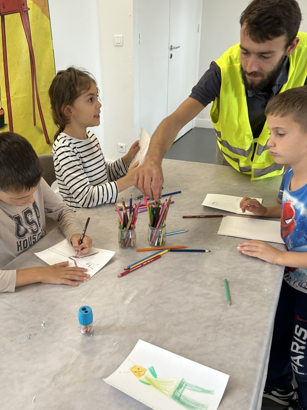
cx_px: 116
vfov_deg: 55.3
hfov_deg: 42.6
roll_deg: +3.3
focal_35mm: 33
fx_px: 390
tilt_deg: -34.4
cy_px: 224
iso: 125
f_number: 1.5
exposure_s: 1/100
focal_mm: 5.7
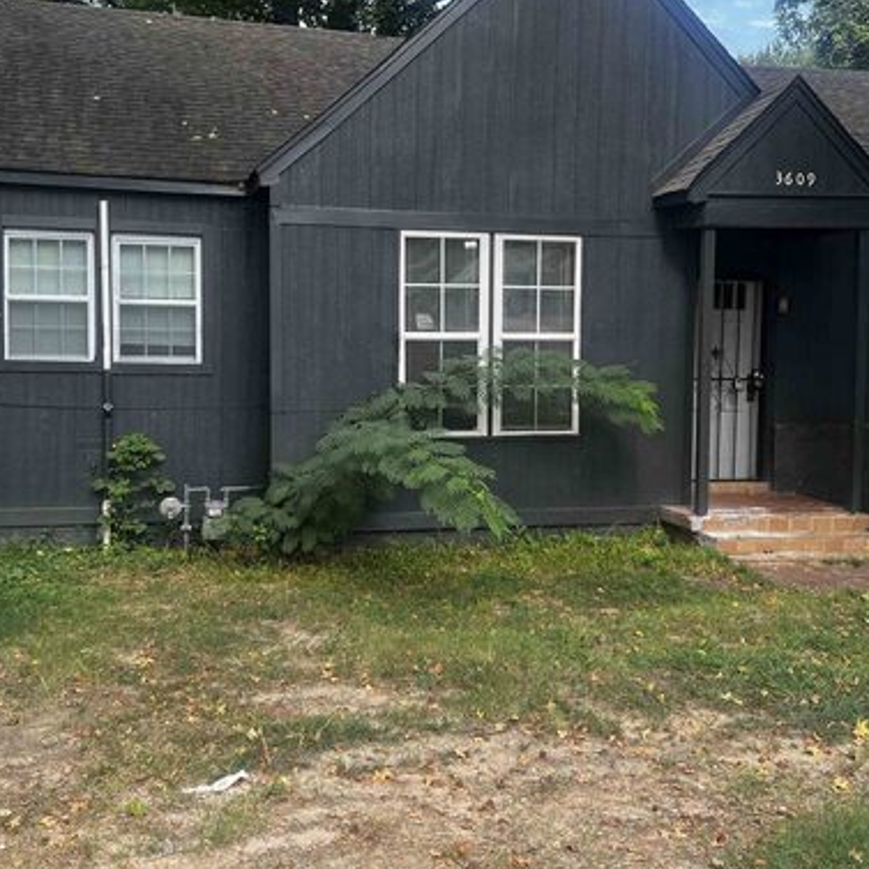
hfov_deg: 42.8
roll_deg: +0.1
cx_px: 445
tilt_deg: -3.5
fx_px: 1108
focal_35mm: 39
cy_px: 378
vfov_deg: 42.7
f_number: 1.5
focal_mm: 5.7
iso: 50
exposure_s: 1/372
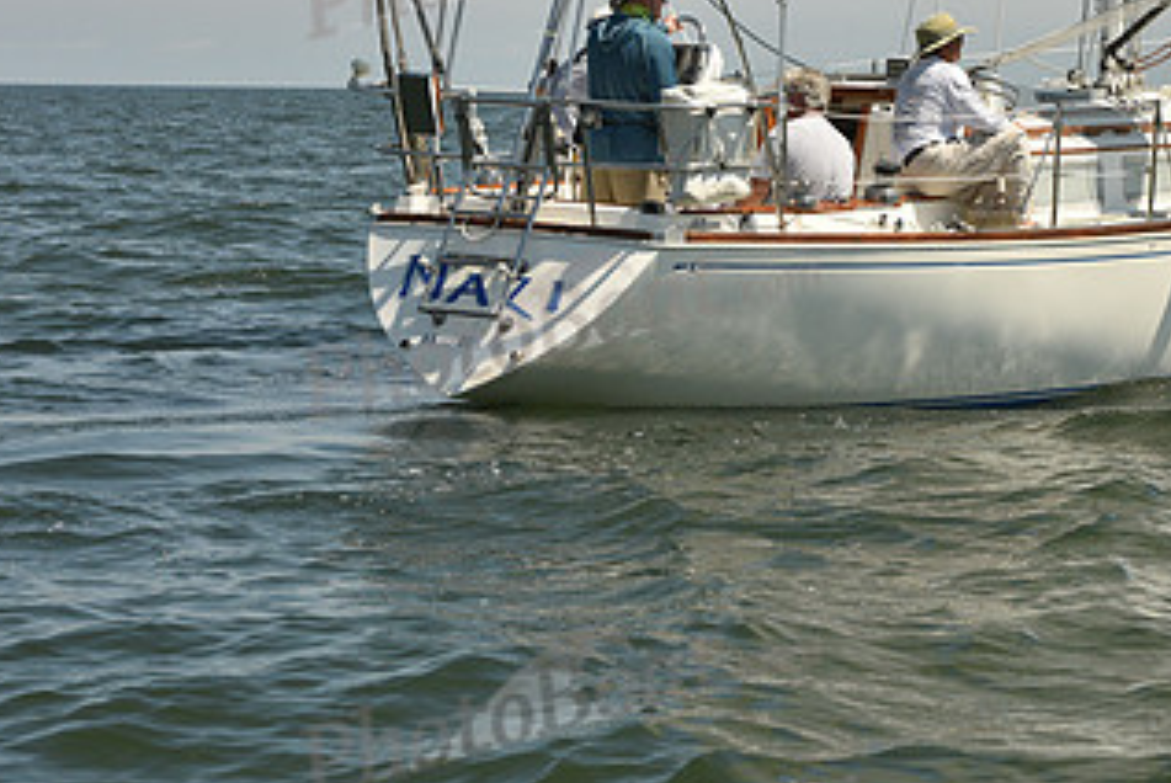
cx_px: 1016
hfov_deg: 15.8
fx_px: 4167
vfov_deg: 10.7
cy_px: 83
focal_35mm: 128
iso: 320
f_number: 8
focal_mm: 70
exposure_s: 1/1600
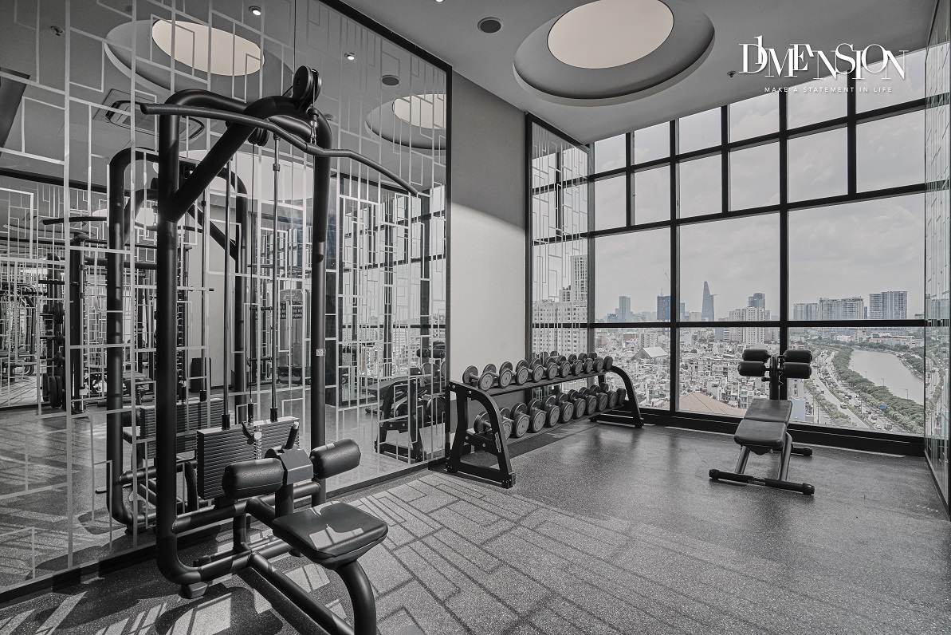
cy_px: 318
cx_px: 476
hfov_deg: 93.3
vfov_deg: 70.5
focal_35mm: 17
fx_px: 449
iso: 200
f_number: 10
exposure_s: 1/250
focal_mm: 17
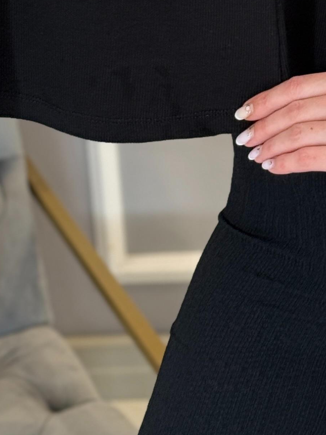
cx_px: 375
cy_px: -148
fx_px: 2010
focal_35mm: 160
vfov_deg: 12.0
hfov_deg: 9.2
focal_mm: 6.76
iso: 100
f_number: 1.78
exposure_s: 1/61
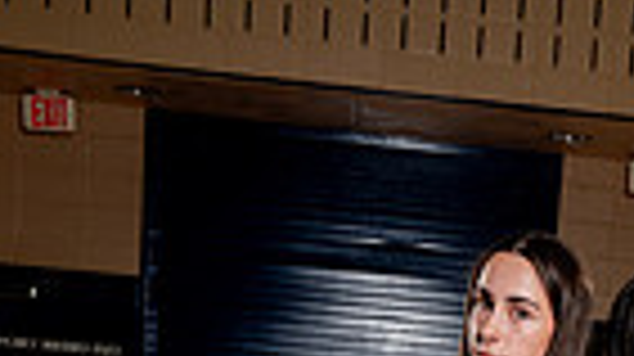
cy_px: 919
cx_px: 522
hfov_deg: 19.8
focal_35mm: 107
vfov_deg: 9.7
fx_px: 1797
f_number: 5.6
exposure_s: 1/250
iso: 200
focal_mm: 32
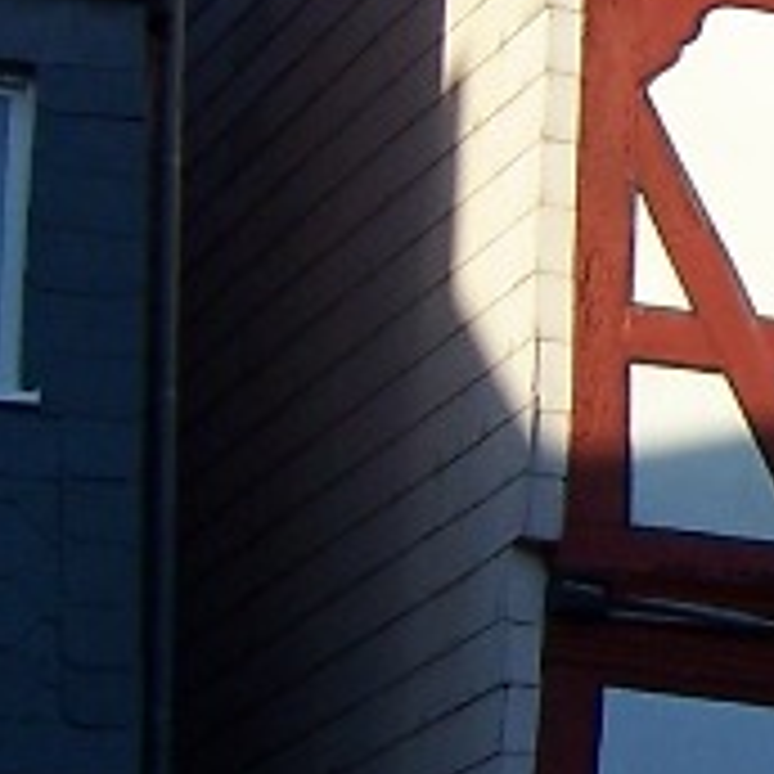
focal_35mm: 189
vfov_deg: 9.2
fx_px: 4781
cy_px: 216
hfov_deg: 8.9
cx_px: 1386
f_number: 3
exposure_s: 1/750
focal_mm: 6
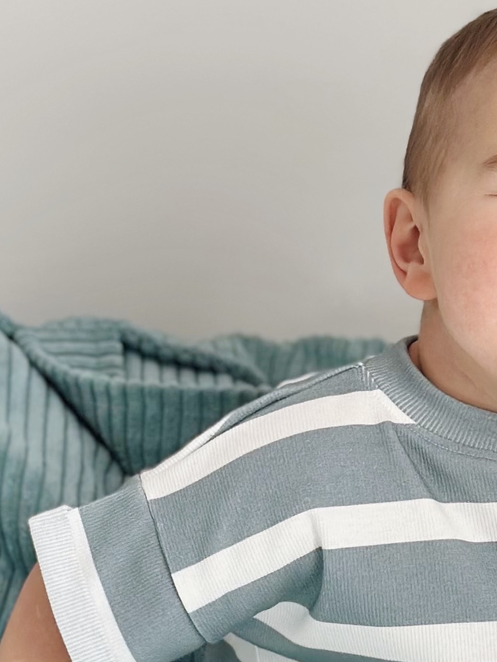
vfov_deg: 20.1
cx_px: 455
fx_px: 1838
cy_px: 581
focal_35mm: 96
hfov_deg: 15.2
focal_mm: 6.86
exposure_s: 1/139
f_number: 1.78
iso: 125
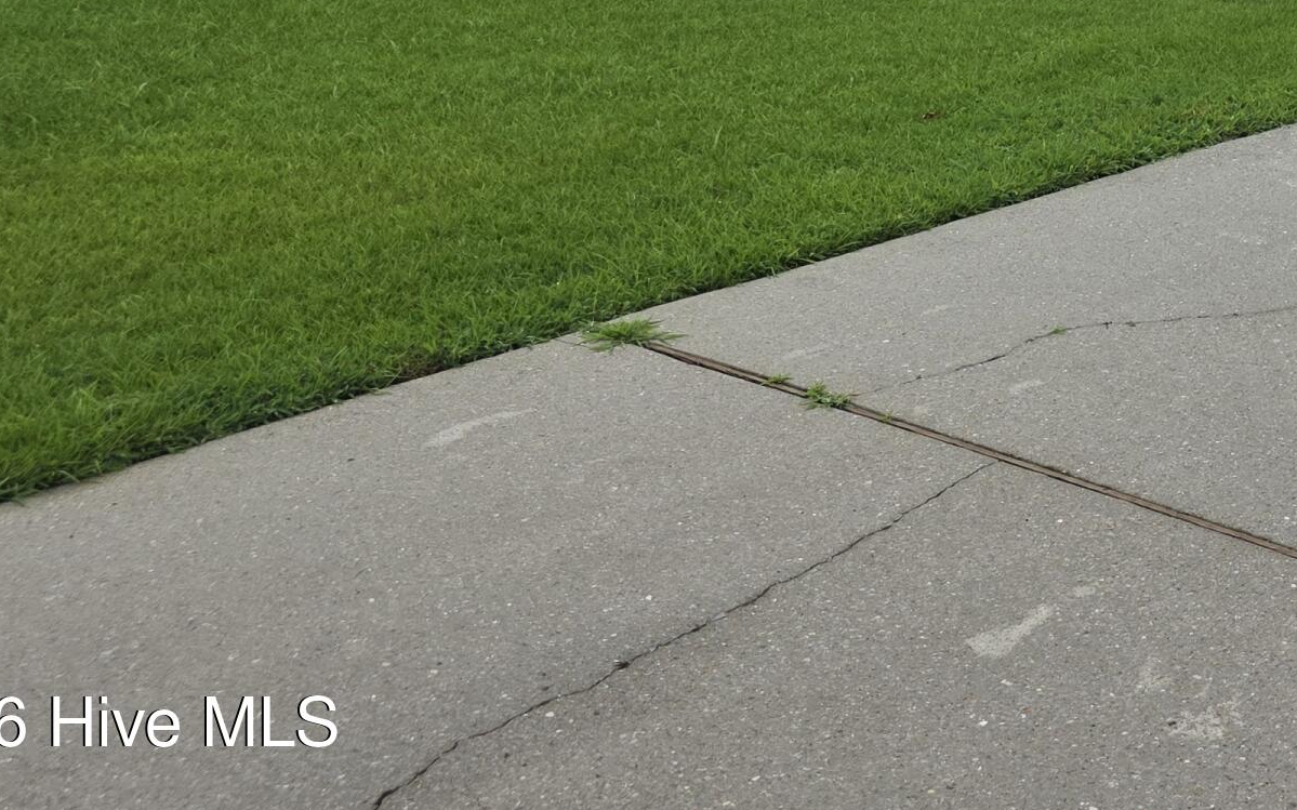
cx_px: 1443
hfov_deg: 29.9
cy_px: -383
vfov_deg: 18.9
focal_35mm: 61
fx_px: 2156
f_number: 1.7
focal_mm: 6.3
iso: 80
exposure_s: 1/1869
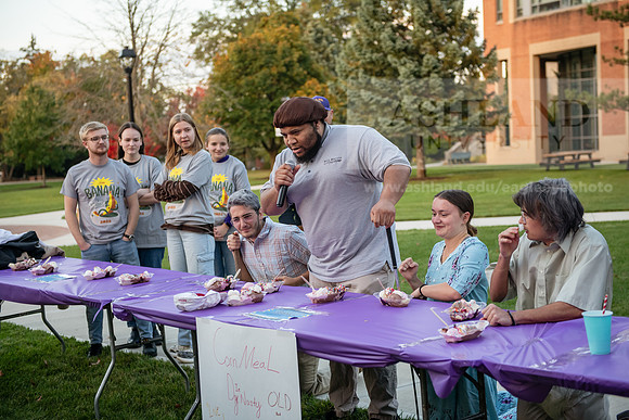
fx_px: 979
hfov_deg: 35.6
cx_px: 314
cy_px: 210
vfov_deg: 24.2
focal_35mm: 56
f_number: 3.2
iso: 800
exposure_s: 1/400
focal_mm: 56
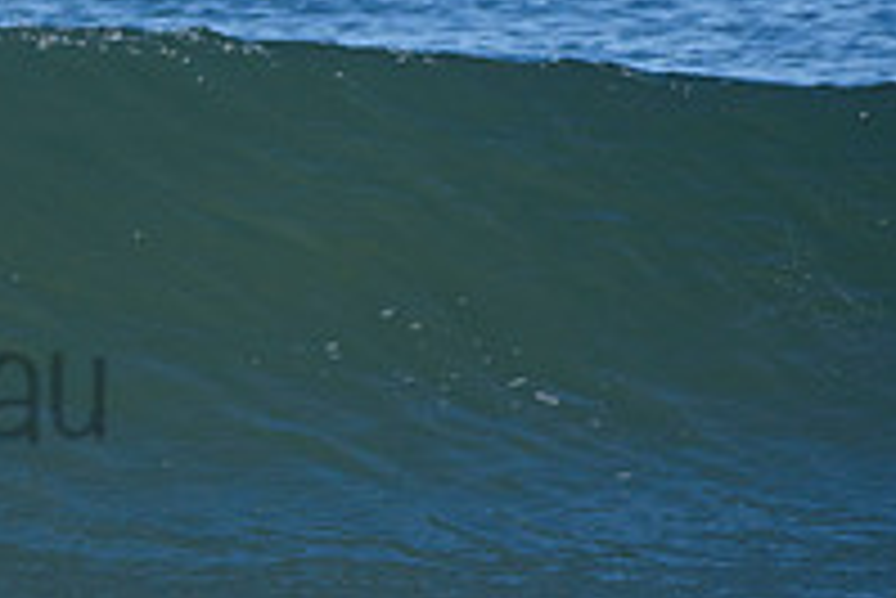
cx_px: -369
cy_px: 335
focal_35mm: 2189
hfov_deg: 0.9
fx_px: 54520
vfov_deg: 0.6
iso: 360
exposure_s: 1/2000
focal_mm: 500
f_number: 5.6
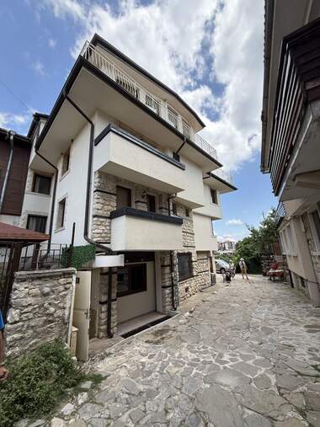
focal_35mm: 14
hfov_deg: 85.7
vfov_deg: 102.1
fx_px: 173
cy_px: 214
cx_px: 160
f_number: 2.2
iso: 64
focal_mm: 2.22
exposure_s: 1/901
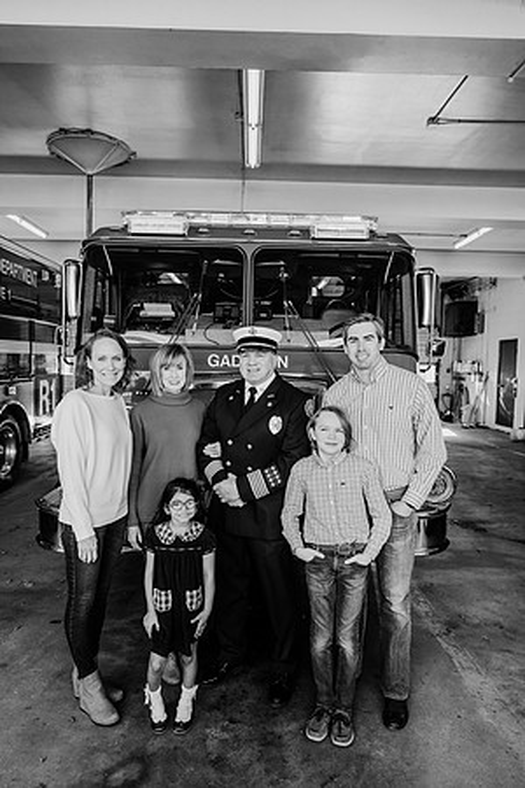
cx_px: 262
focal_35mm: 24
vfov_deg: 73.7
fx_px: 525
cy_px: 394
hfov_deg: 53.1
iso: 250
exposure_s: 1/250
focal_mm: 24
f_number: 3.2
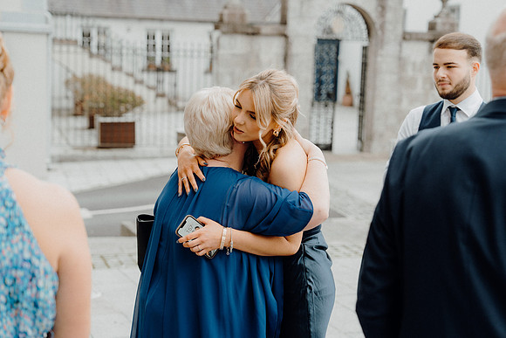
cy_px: 169
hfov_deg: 29.2
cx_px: 253
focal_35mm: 69
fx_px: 970
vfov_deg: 19.7
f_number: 3.5
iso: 125
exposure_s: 1/160
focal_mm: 69
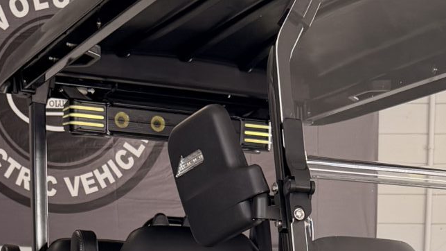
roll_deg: -0.9
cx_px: 357
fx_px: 1230
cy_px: 543
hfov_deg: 20.3
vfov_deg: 10.5
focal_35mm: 104
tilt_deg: -9.3
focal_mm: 6.76
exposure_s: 1/170
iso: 80
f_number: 1.78
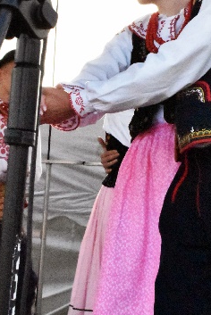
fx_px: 1132
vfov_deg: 15.9
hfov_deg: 10.6
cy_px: 127
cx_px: 200
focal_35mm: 129
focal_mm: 38
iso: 25600
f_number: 18
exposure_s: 1/1250
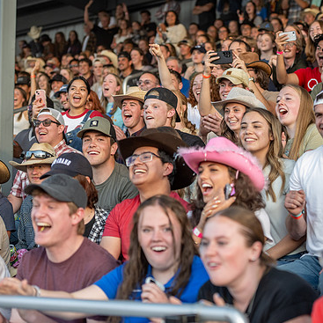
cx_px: 210
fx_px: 1013
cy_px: 165
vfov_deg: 18.1
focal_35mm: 96
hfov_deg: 18.1
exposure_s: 1/800
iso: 320
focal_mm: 70
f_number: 2.8
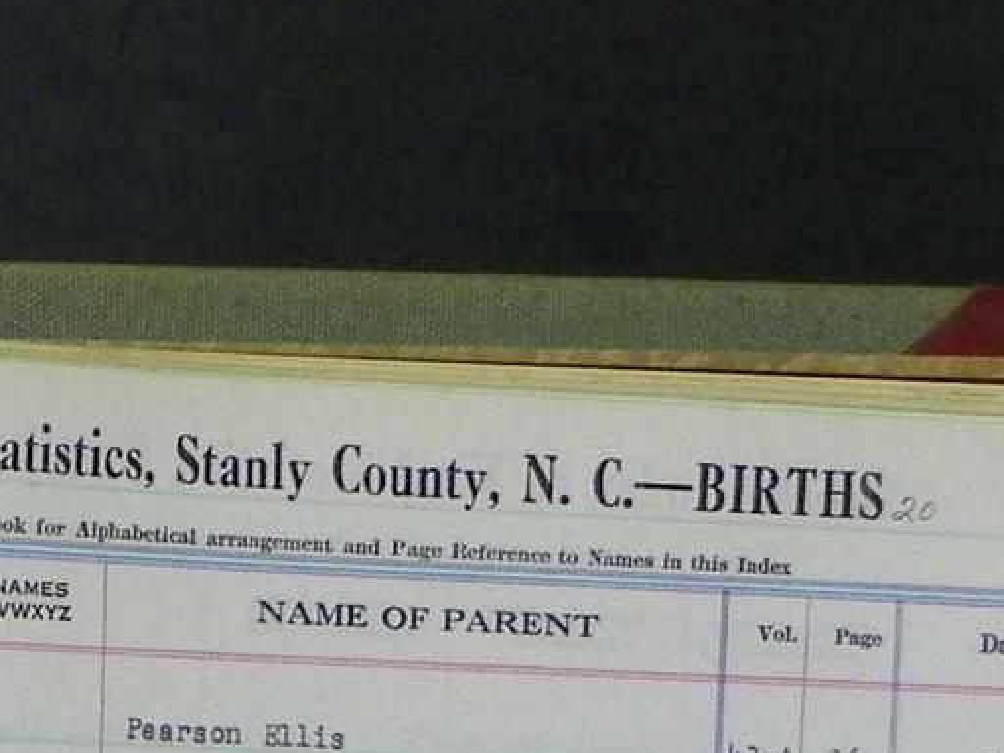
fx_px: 4149
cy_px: 735
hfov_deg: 11.8
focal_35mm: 143
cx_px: -1249
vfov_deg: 10.3
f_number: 2.8
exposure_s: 1/30
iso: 100
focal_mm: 4.6
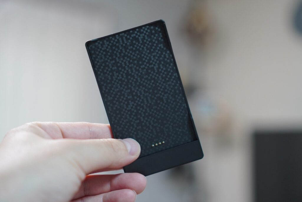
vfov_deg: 25.8
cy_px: 101
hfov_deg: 37.8
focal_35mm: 52
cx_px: 151
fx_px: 441
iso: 250
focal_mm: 35
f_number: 2
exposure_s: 1/60
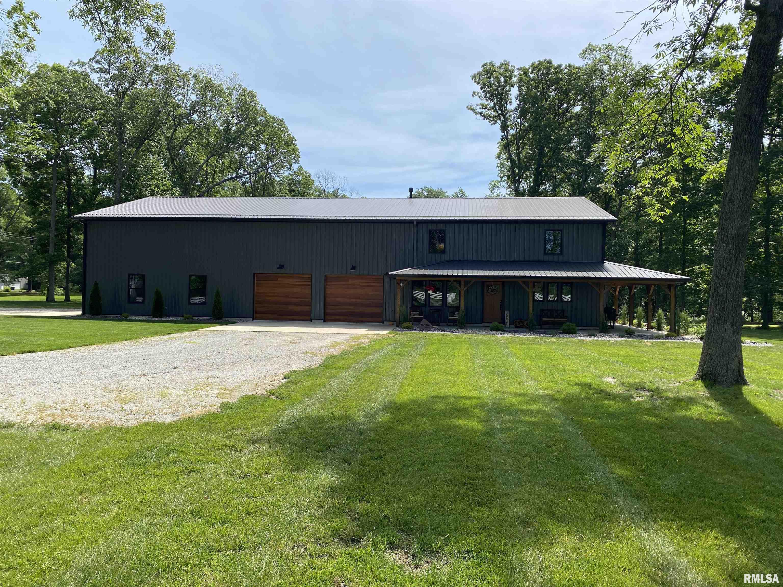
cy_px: 294
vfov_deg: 53.1
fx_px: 588
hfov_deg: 67.3
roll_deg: -1.8
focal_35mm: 26
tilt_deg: -0.1
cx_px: 392
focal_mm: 4.25
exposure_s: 1/2513
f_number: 1.8
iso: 32
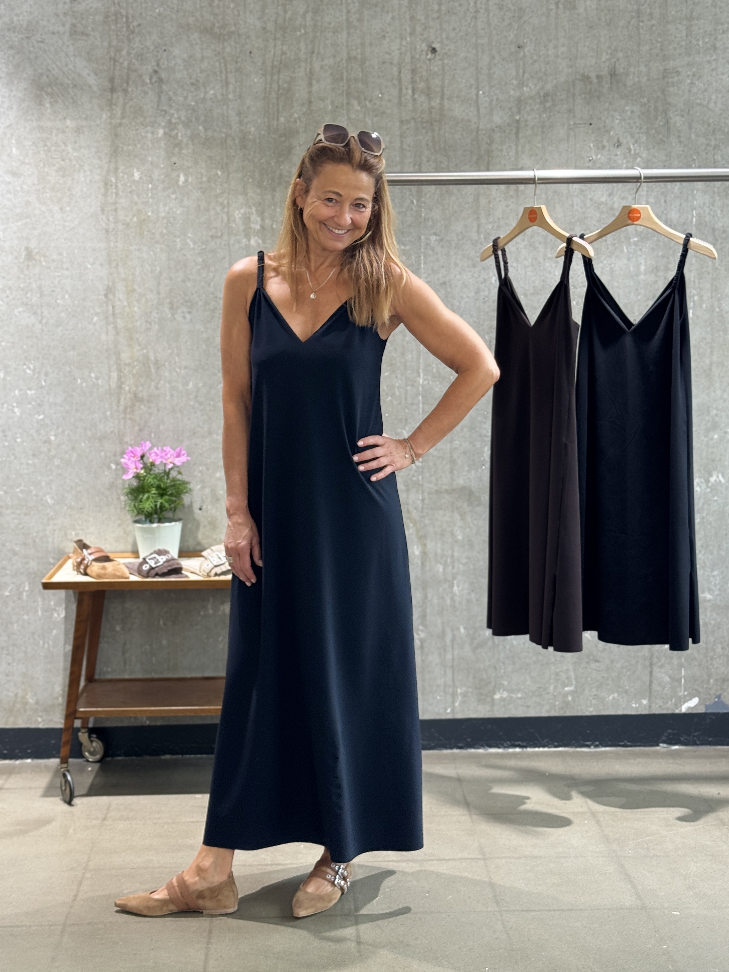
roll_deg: +1.1
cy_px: 486
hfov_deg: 30.3
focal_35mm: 48
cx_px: 364
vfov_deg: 39.7
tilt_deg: -5.6
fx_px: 1348
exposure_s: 1/50
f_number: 1.78
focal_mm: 6.76
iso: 64
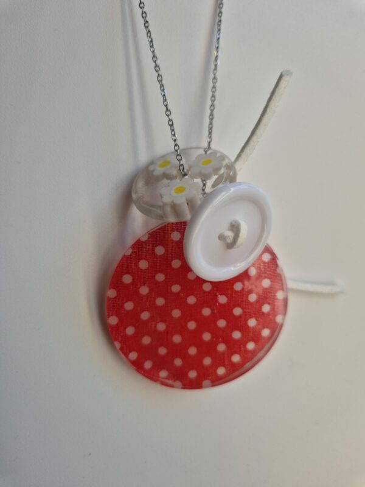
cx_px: 182
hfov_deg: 58.9
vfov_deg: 73.9
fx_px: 323
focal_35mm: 23
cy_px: 244
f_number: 1.8
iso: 25
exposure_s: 1/152
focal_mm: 5.4
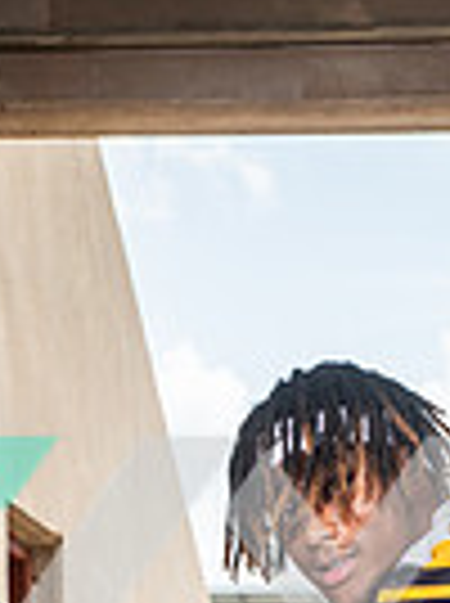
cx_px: 459
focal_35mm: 136
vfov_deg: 13.7
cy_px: 896
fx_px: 2365
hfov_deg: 10.8
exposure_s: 1/400
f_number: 7.1
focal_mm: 42
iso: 160
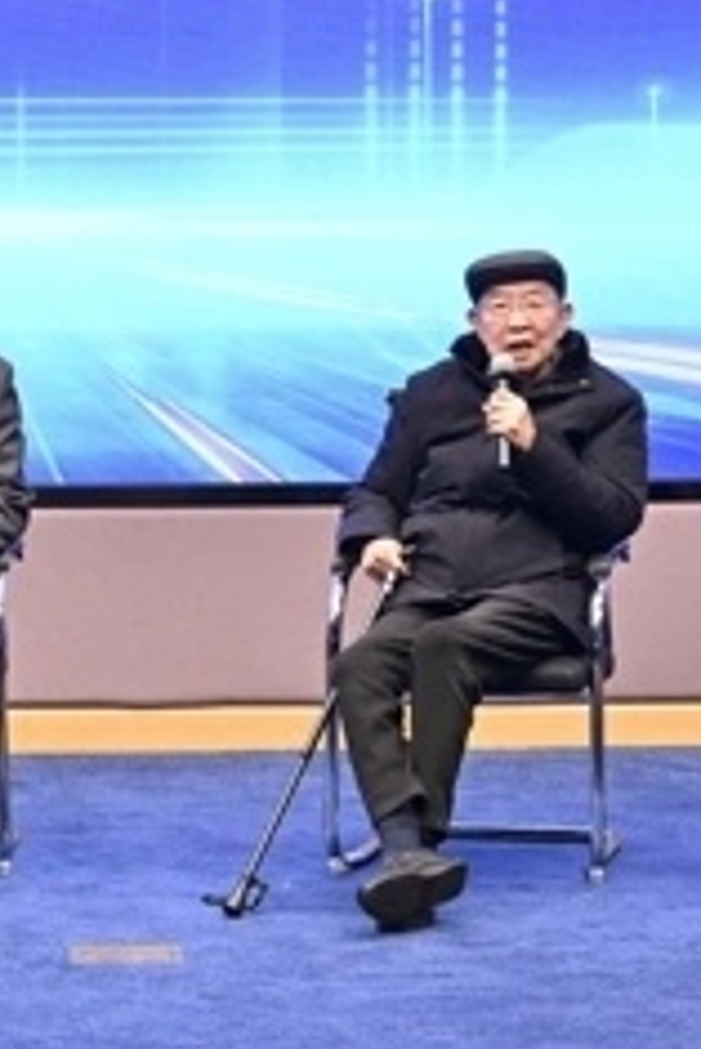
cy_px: 85
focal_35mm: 222
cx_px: -67
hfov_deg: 6.2
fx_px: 6474
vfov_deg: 9.2
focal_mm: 58
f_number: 5
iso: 2000
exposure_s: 1/125
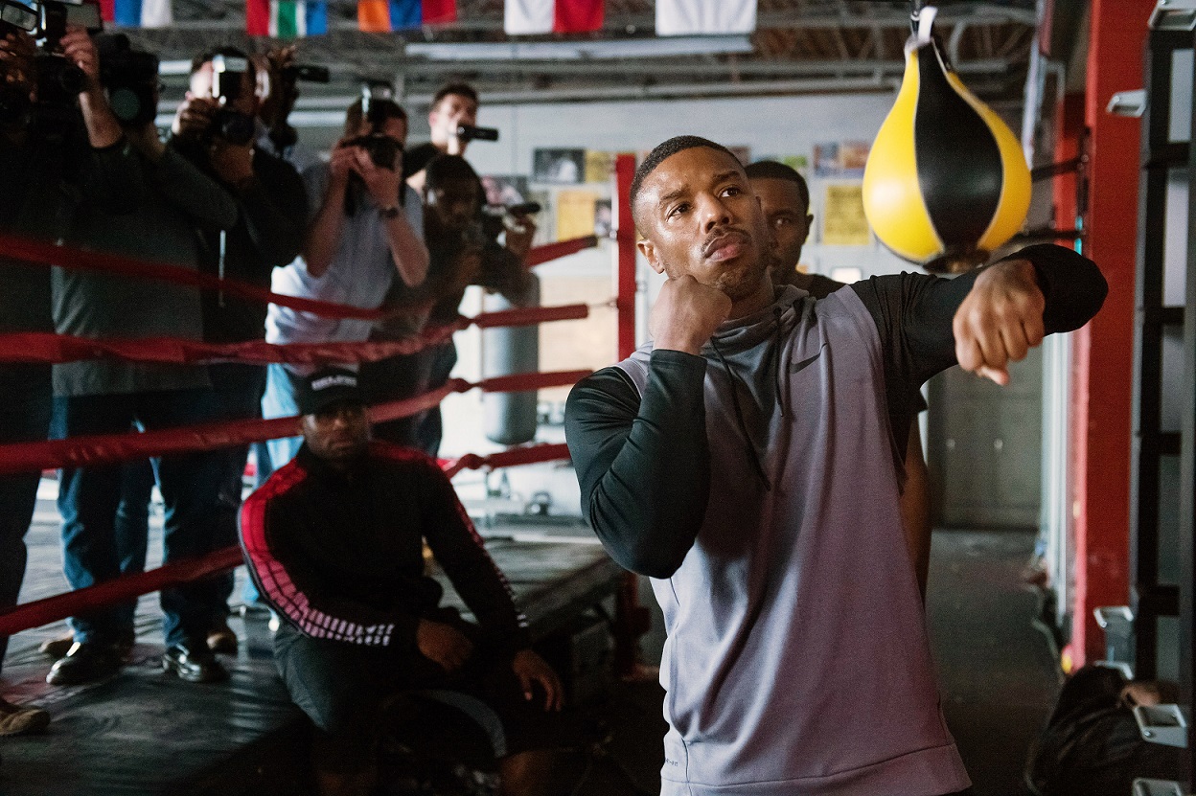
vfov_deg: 29.8
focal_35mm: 45
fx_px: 1494
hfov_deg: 43.6
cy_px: 398
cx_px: 598
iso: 6400
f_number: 3.2
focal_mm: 45
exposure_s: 1/400
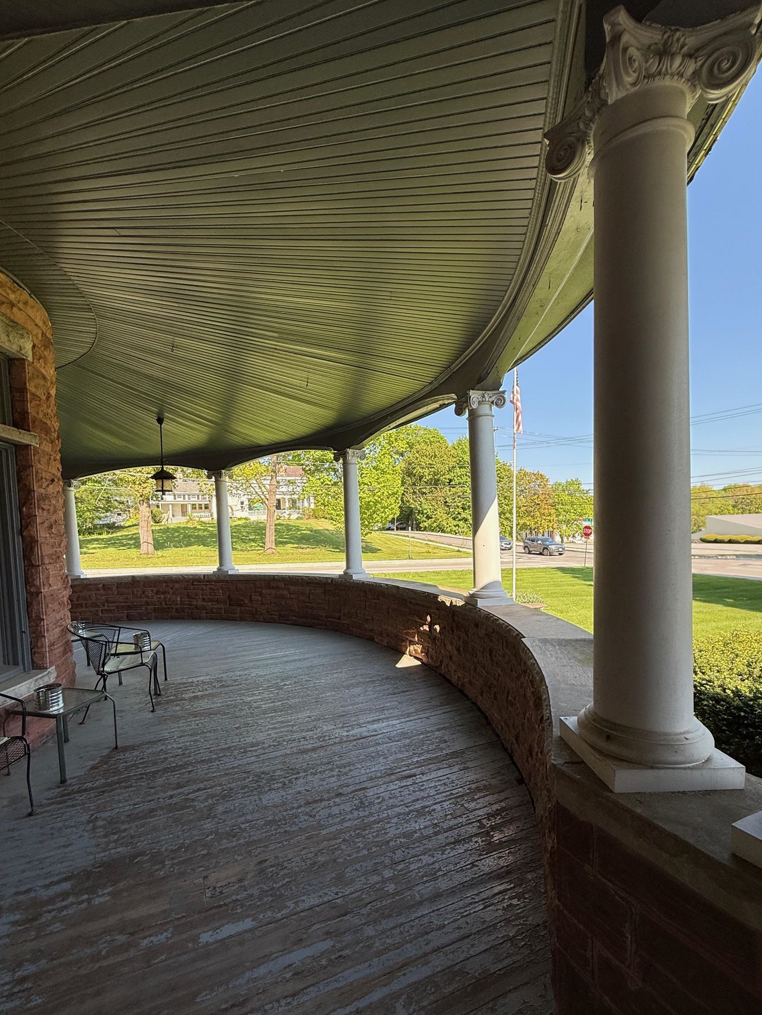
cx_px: 363
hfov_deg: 78.1
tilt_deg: -3.7
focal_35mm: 16
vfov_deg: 94.2
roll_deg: +2.0
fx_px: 470
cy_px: 561
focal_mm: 2.22
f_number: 2.2
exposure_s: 1/479
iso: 64
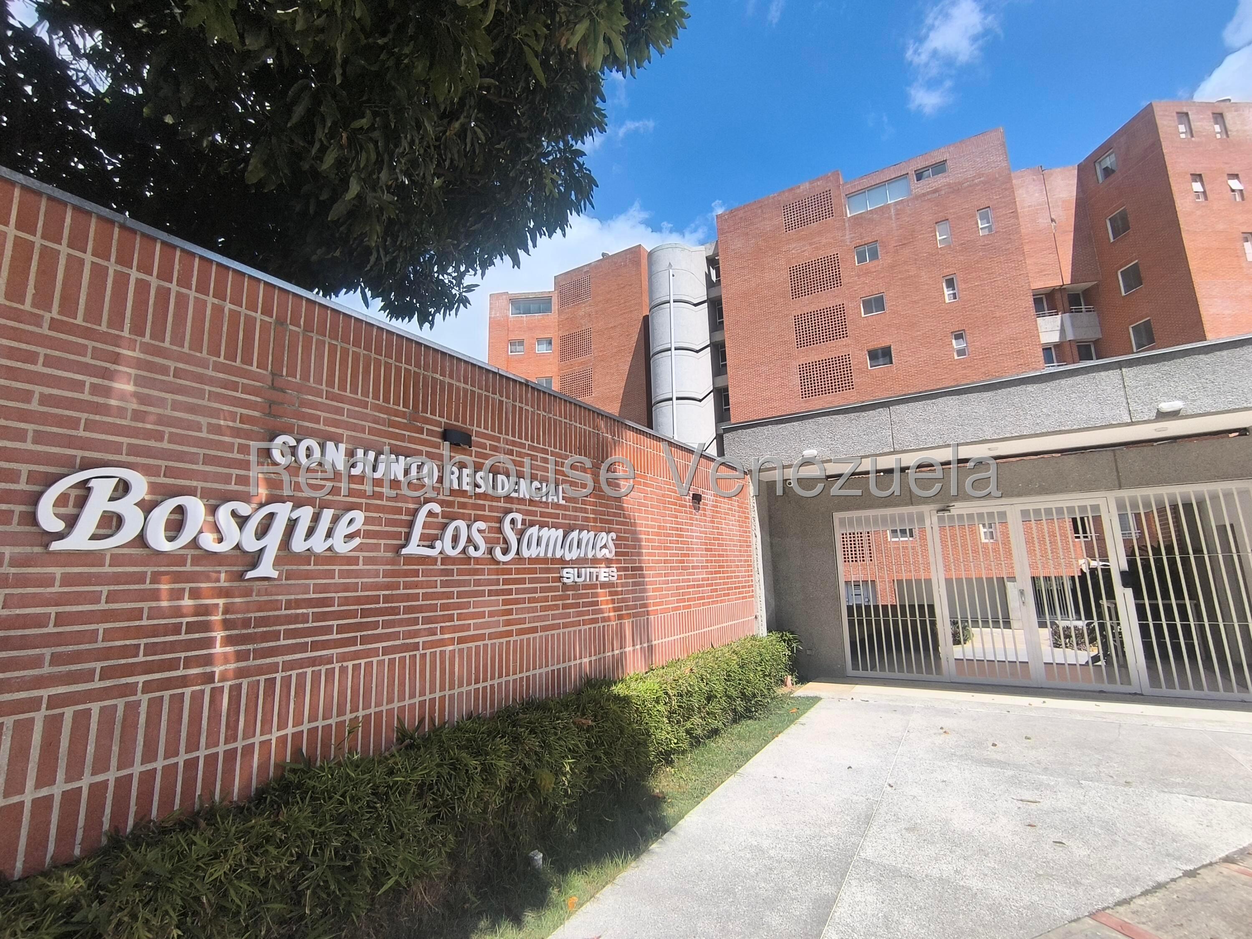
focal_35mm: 16
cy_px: 470
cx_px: 626
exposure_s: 1/2417
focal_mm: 1.65
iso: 50
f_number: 2.2
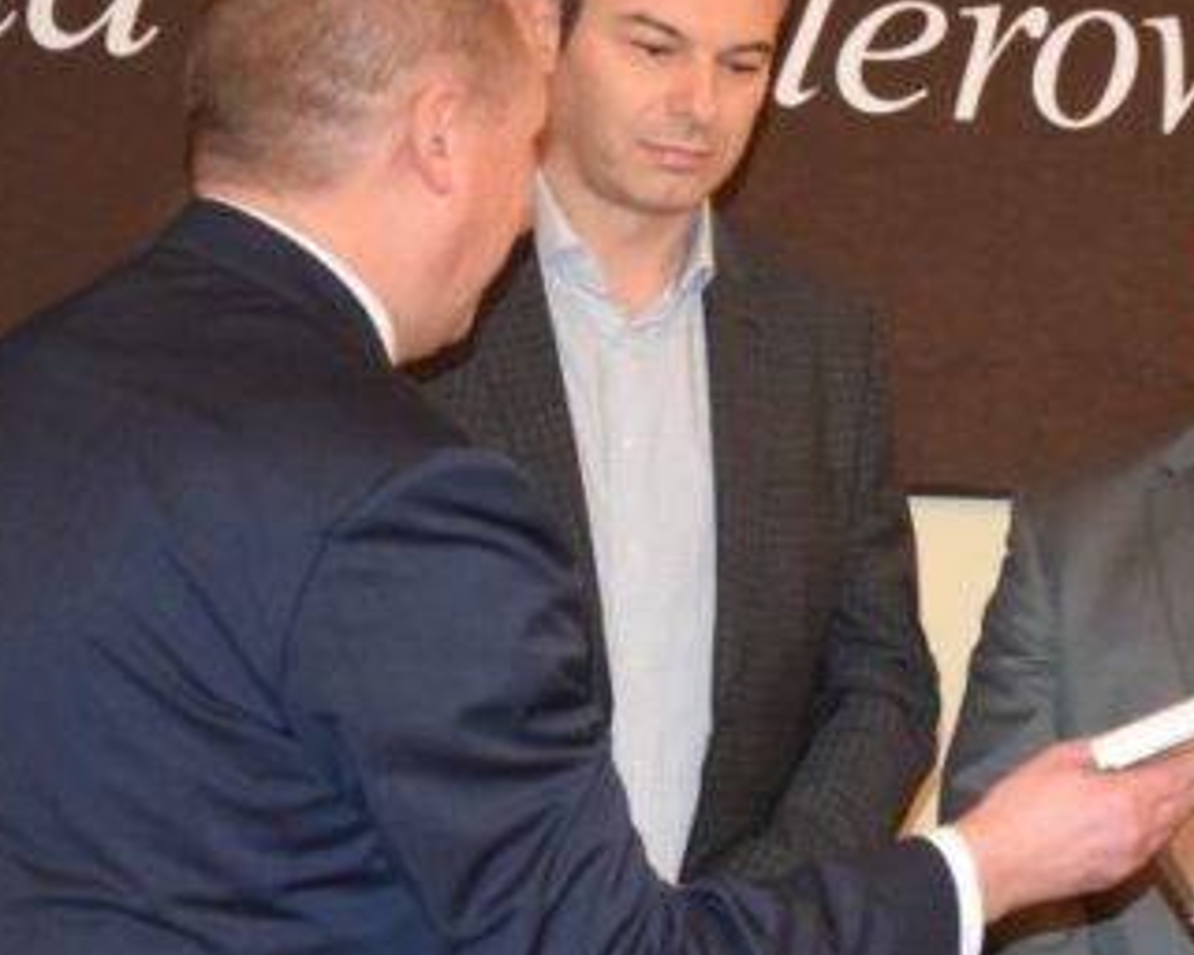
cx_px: 1347
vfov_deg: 10.9
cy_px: 612
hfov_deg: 13.3
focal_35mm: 142
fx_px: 5018
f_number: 4.8
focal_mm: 42
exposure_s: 1/60
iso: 3200
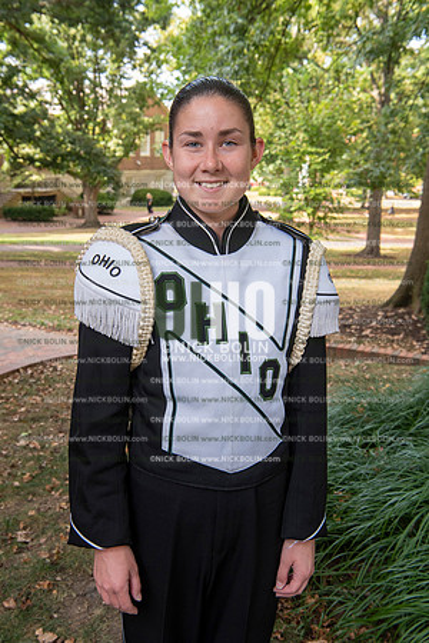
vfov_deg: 48.5
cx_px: 214
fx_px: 715
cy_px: 322
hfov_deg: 33.4
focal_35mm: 40
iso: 500
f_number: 8
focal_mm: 40
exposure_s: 1/100
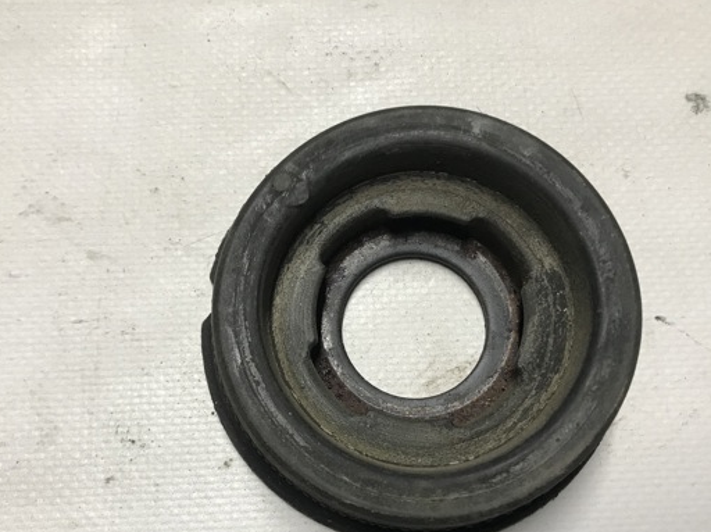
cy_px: 330
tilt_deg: -79.5
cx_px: 346
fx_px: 718
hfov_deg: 52.7
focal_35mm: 35
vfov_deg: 40.4
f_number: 1.8
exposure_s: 1/33
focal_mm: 3.99
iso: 32
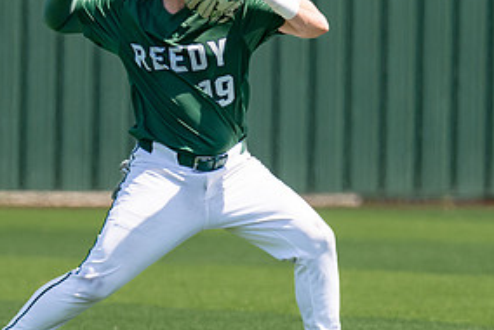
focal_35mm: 959
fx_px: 13173
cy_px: 151
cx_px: 171
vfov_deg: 1.4
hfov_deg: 2.1
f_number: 4
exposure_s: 1/2000
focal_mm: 280
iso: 320
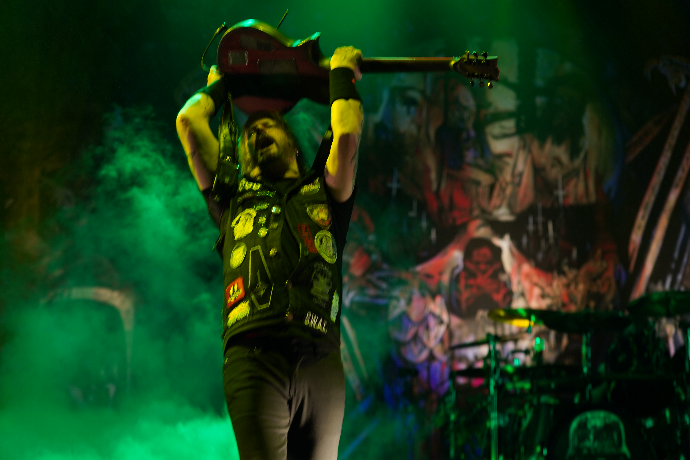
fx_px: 1648
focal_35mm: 86
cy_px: 230
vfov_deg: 15.9
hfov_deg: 23.6
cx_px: 345
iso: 200
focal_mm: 86
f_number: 4
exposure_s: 1/80
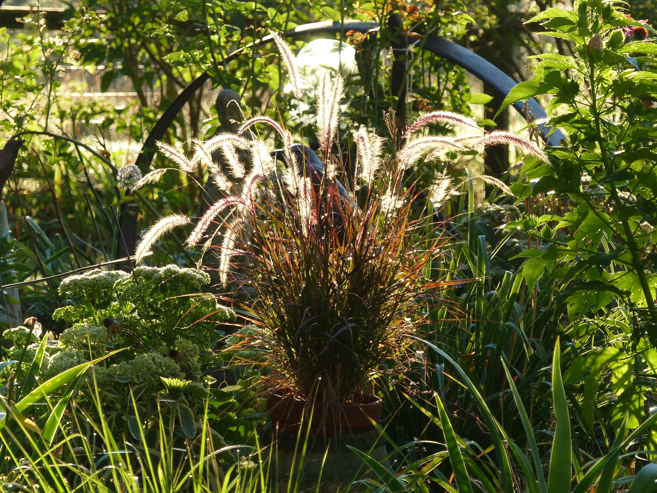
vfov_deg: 4.3
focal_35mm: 345
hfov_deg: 5.7
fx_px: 6548
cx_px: 328
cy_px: 246
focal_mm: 62.1
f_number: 4
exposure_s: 1/200
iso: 100
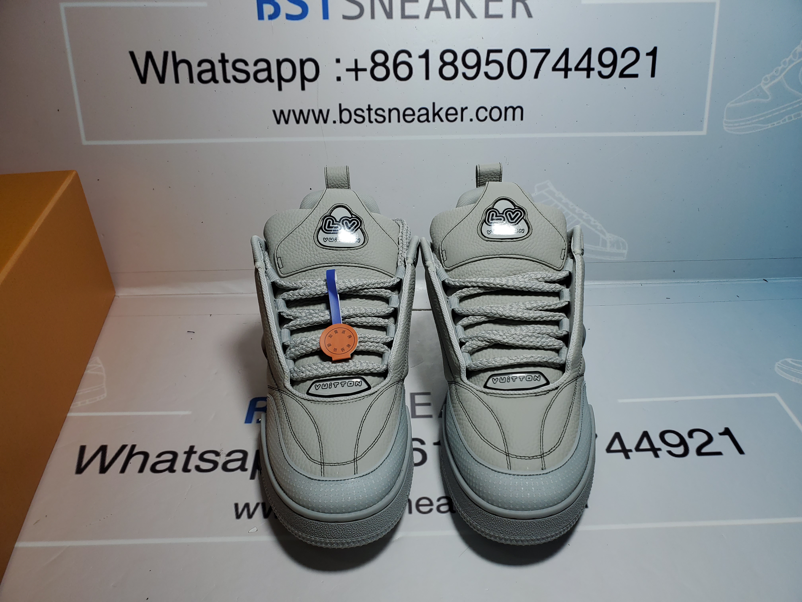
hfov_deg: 67.3
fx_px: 602
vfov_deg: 53.1
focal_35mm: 26
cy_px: 301
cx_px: 401
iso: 50
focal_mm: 4.3
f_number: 2.4
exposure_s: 1/378
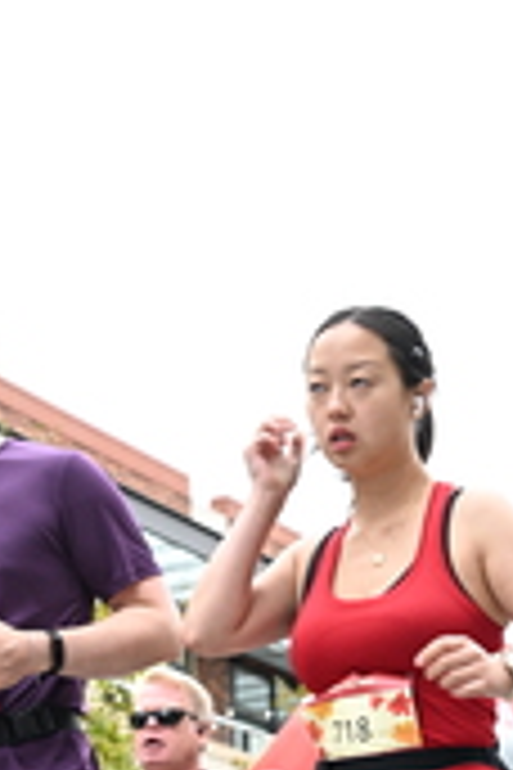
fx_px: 2137
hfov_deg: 13.6
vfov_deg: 19.7
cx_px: 439
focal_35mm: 100
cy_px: 802
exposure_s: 1/640
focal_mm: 31
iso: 2000
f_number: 4
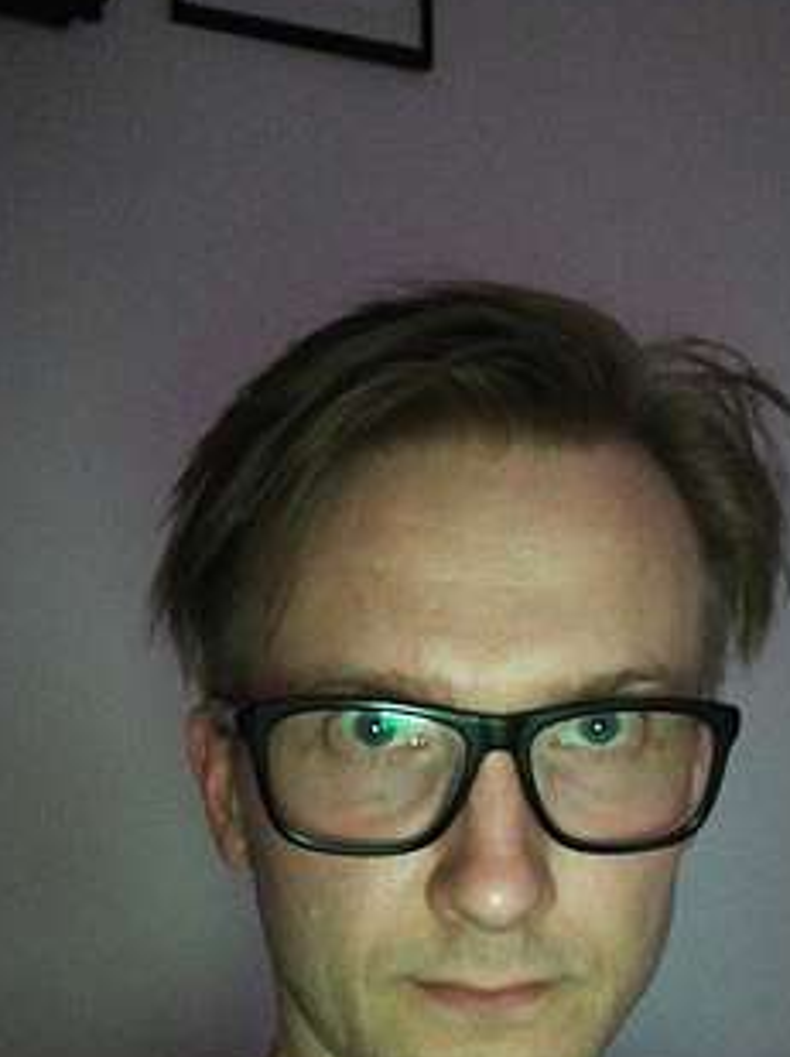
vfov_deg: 43.6
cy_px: 773
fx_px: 1281
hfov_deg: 34.0
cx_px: 520
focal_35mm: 42
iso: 800
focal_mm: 2.82
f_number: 2
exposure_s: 1/10
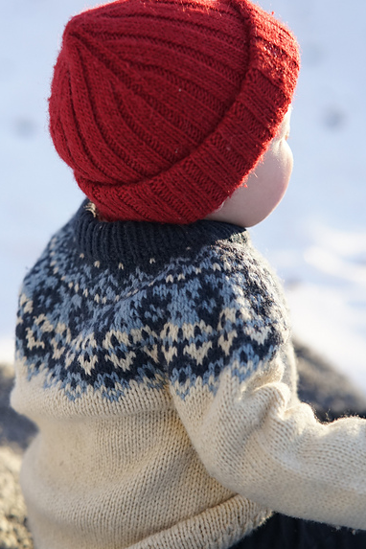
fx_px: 1449
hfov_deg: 14.4
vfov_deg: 21.5
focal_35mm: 95
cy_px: 261
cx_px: 179
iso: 2000
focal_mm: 85
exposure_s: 1/2000
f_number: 2.8
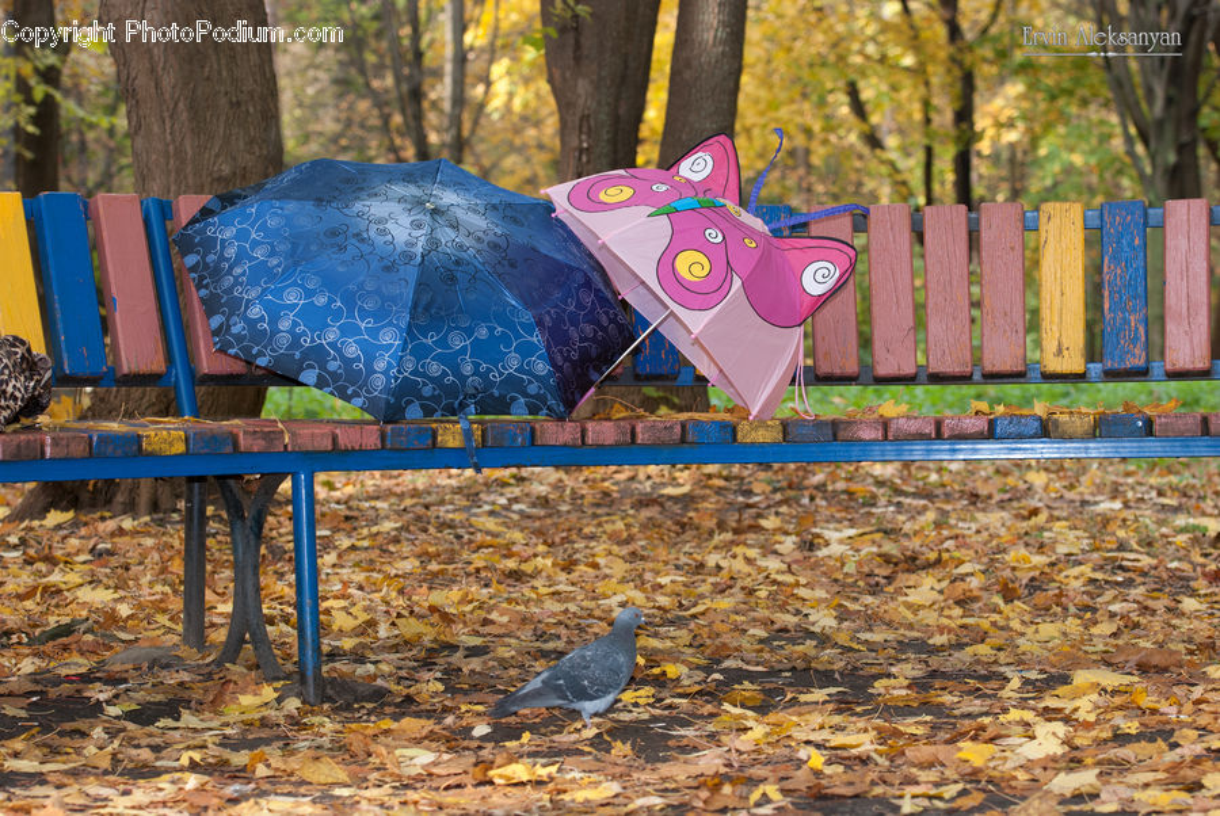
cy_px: 408
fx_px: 3562
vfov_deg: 13.1
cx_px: 610
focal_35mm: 105
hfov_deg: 19.4
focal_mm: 70
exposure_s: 1/60
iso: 200
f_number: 4
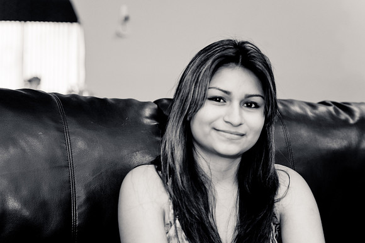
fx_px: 881
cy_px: 122
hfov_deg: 23.4
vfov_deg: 15.7
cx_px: 182
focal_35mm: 87
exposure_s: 1/60
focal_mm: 58
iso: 200
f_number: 2.8
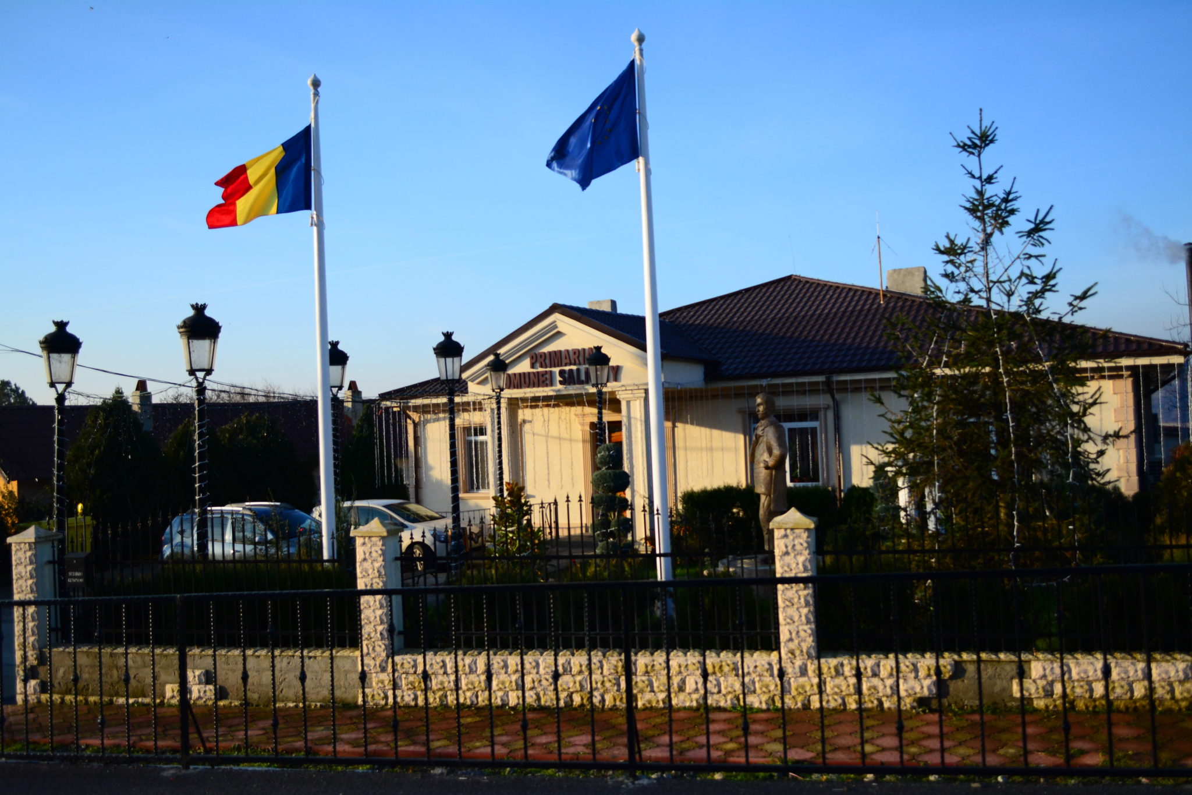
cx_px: 596
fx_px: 1092
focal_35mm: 33
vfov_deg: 40.0
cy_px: 398
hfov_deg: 57.2
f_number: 4
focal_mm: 22
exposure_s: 1/4000
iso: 800
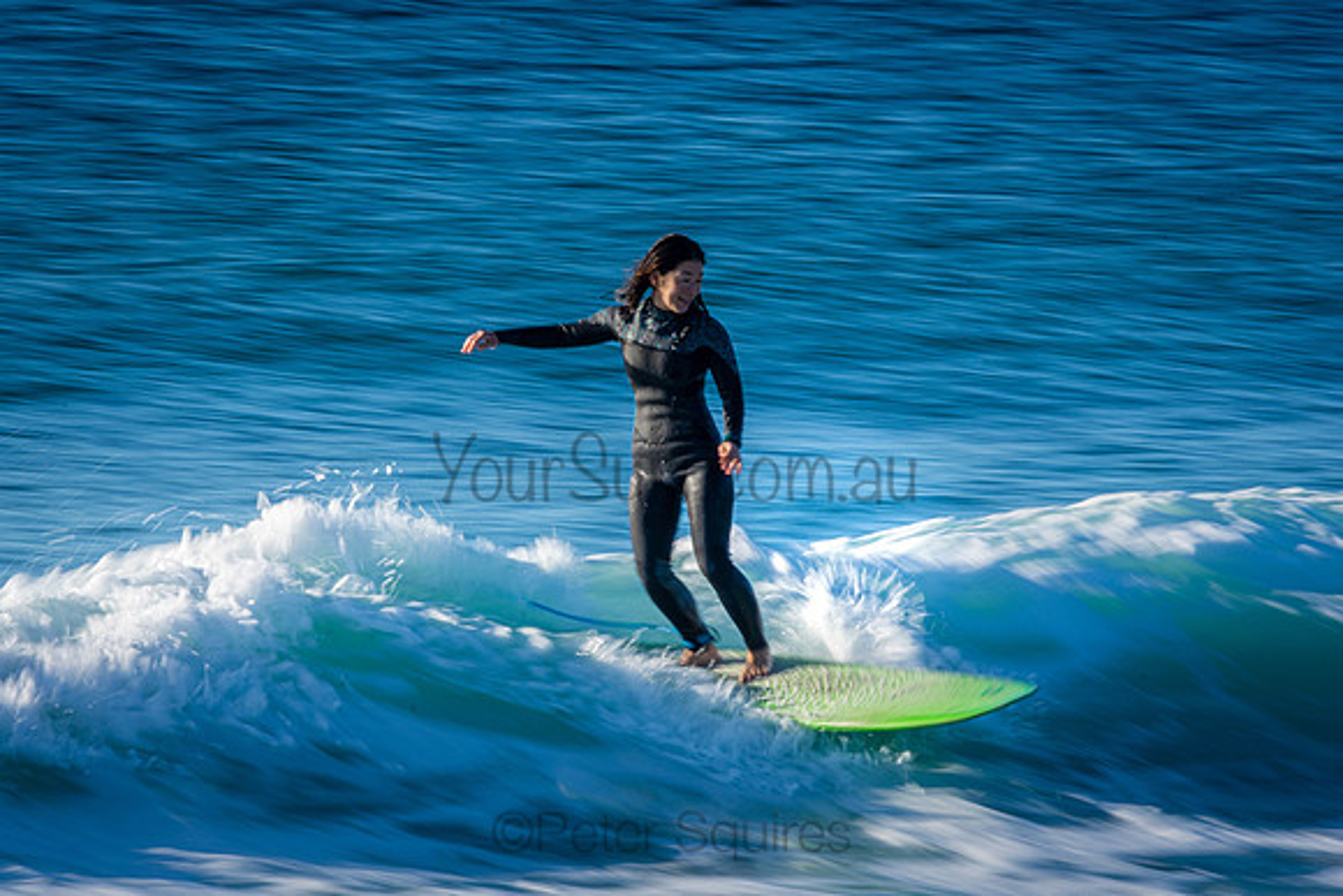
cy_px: 448
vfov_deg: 1.8
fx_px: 27984
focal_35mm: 750
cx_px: 672
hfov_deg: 2.7
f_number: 25
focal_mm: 500
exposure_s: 1/20
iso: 100
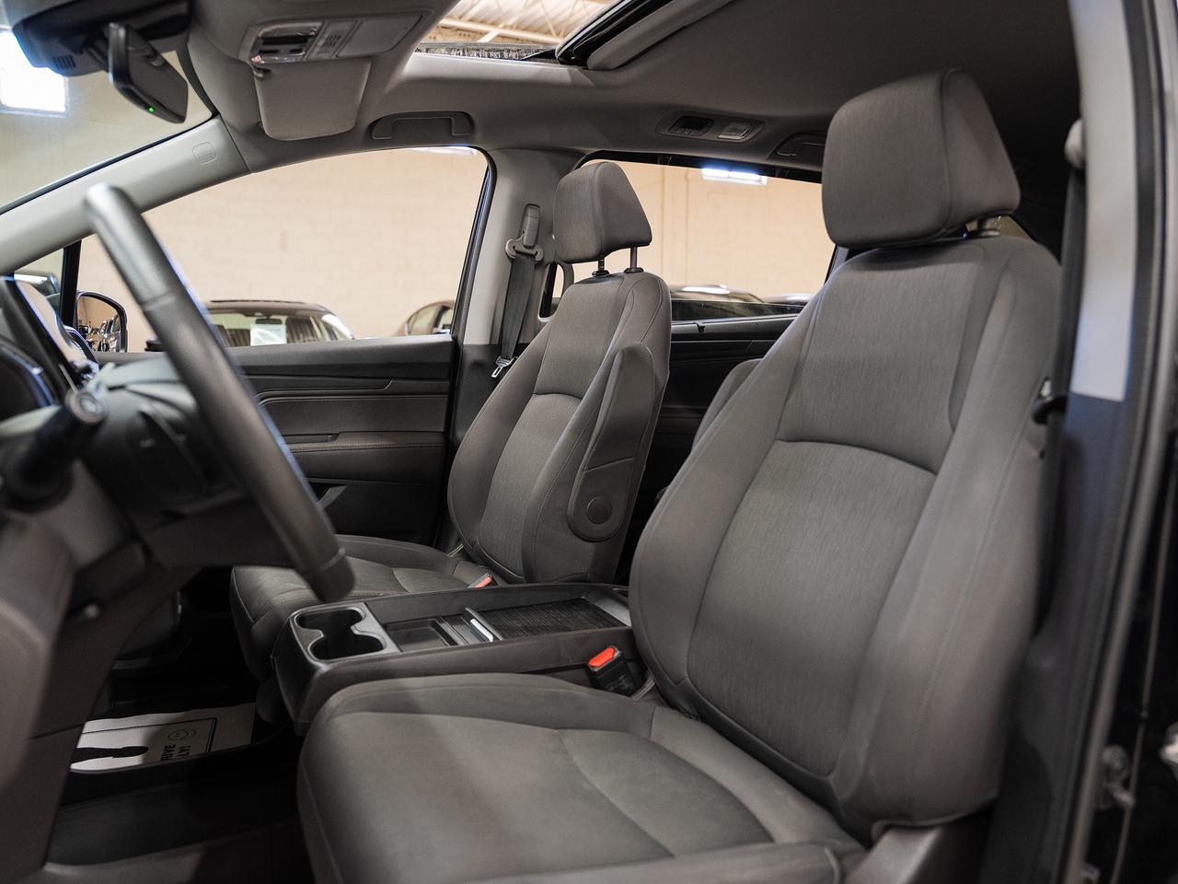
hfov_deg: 67.4
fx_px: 883
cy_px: 442
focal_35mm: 26
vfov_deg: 53.1
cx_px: 589
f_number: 3.2
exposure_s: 1/40
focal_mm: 24
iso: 800
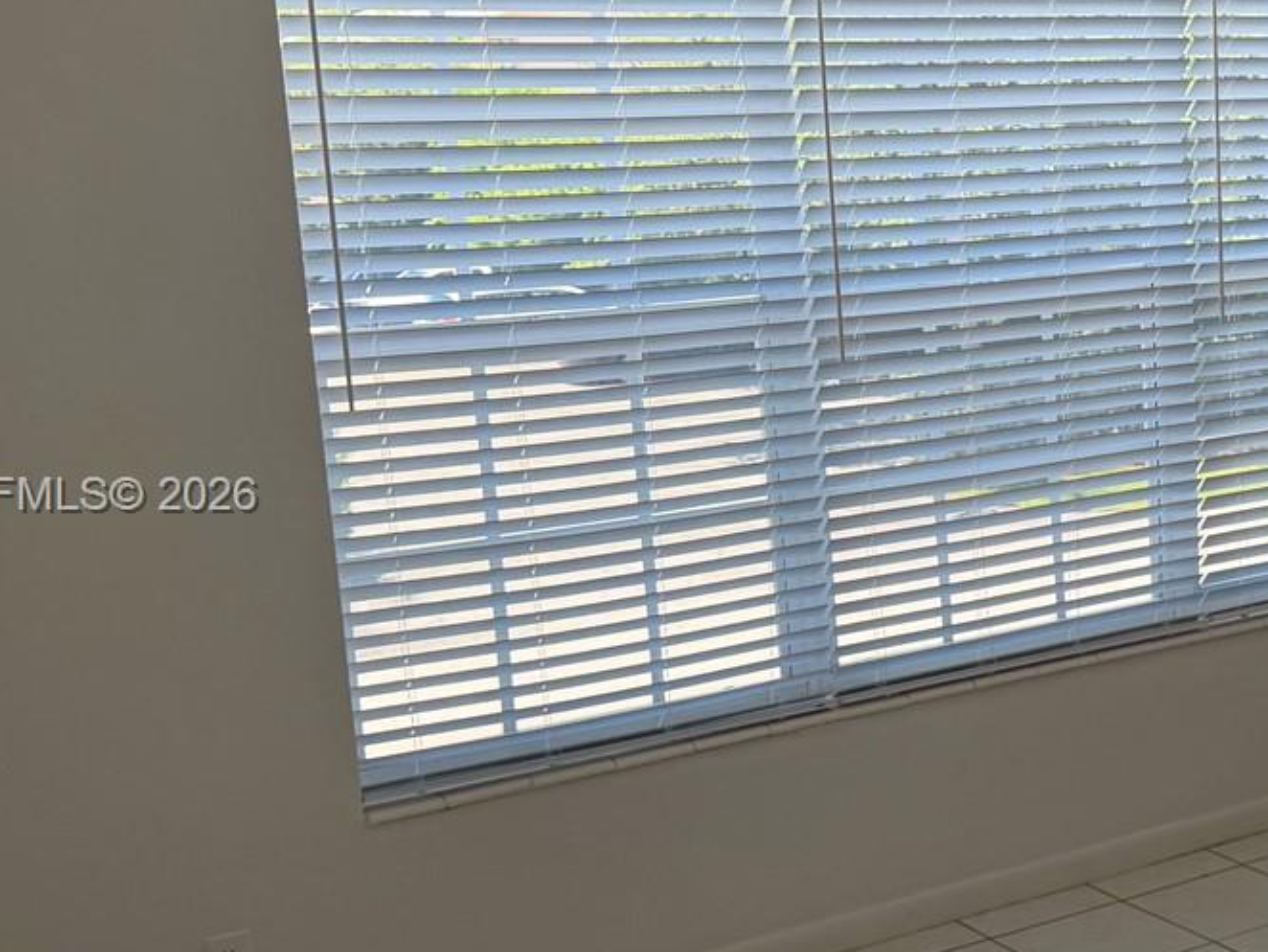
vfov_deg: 25.2
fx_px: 2125
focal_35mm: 58
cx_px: 1193
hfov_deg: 31.3
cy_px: 498
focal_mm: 6.76
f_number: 1.78
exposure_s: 1/955
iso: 80
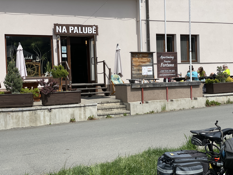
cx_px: 116
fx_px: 350
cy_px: 88
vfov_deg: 28.0
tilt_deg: -0.1
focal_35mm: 52
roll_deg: +1.9
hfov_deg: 36.8
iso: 25
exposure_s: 1/1996
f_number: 2
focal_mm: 6
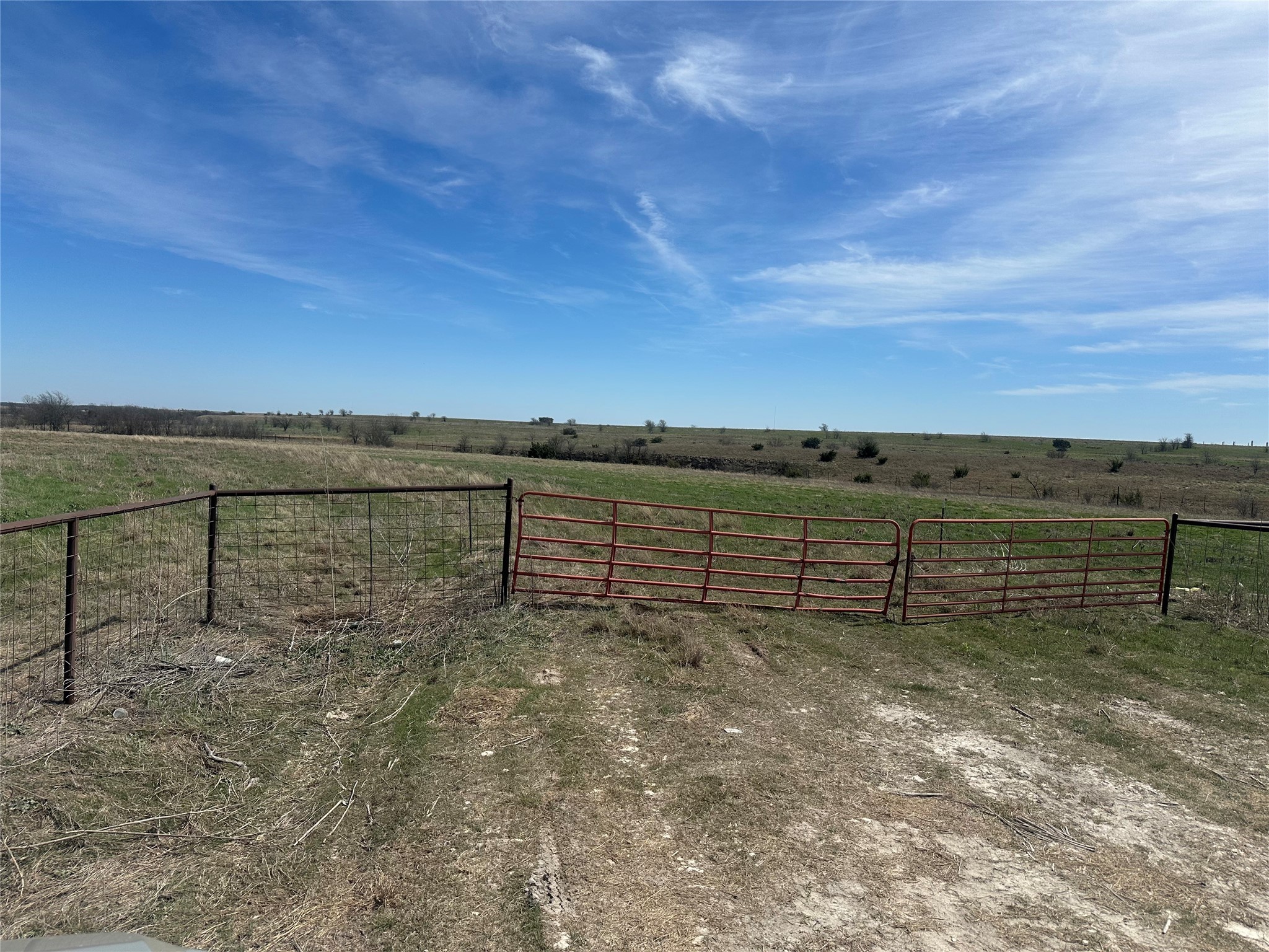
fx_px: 880
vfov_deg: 56.8
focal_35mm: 24
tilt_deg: -3.1
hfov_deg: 71.6
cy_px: 476
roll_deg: -3.4
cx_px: 634
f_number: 1.78
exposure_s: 1/8197
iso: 80
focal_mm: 6.86
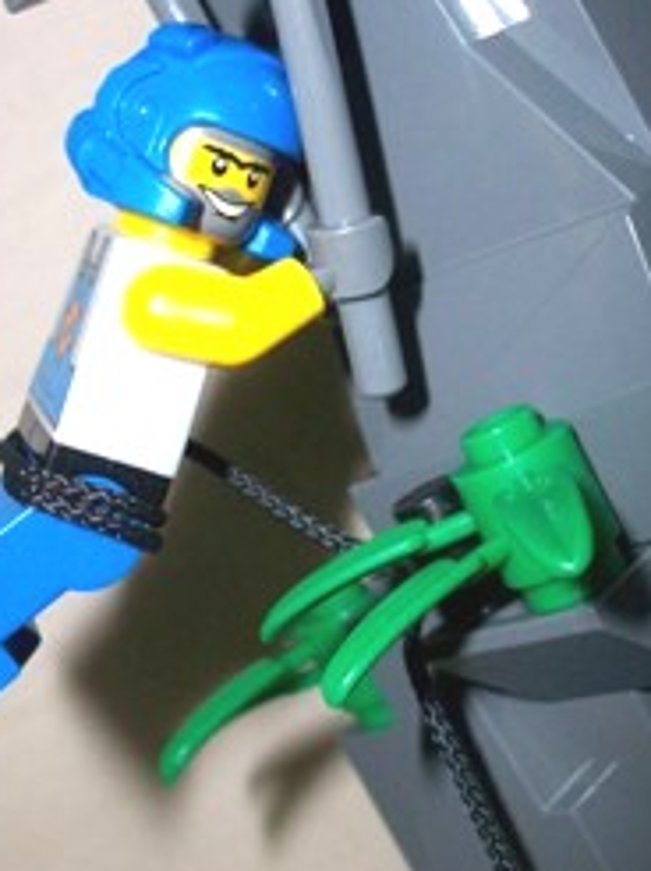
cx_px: 262
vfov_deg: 30.8
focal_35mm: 62
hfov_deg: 23.6
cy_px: 244
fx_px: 1557
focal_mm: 5.7
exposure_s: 1/60
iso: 160
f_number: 2.8
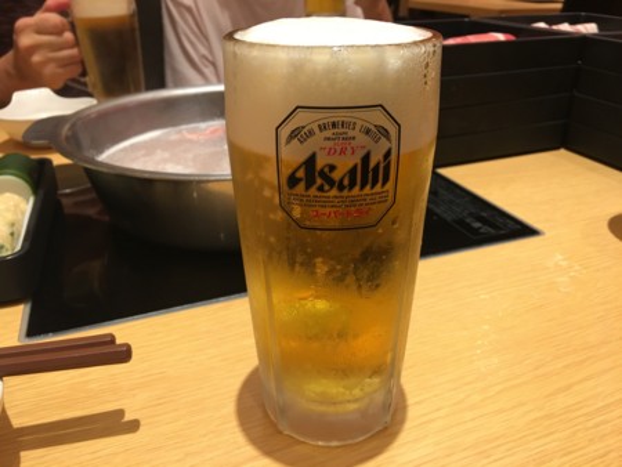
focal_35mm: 29
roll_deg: +0.1
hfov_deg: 61.6
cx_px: 311
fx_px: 521
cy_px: 234
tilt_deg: -26.7
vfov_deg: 48.3
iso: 40
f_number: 2.2
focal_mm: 4.15
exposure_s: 1/15
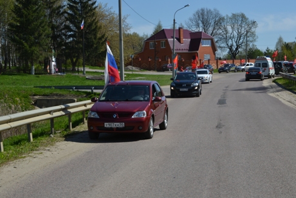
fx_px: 608
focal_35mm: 74
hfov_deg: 27.3
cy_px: 100
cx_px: 145
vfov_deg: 18.4
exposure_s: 1/200
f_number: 7.1
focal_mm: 48
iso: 100
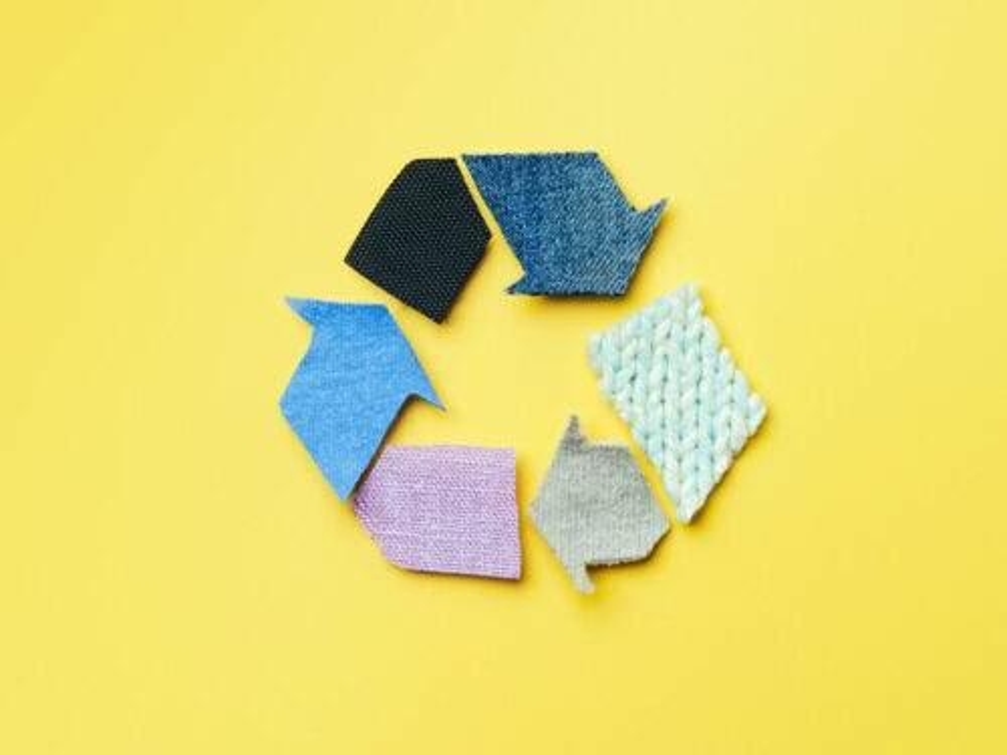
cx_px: 504
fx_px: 3491
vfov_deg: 12.3
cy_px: 378
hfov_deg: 16.4
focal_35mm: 120
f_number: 4
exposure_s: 1/160
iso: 100
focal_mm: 60
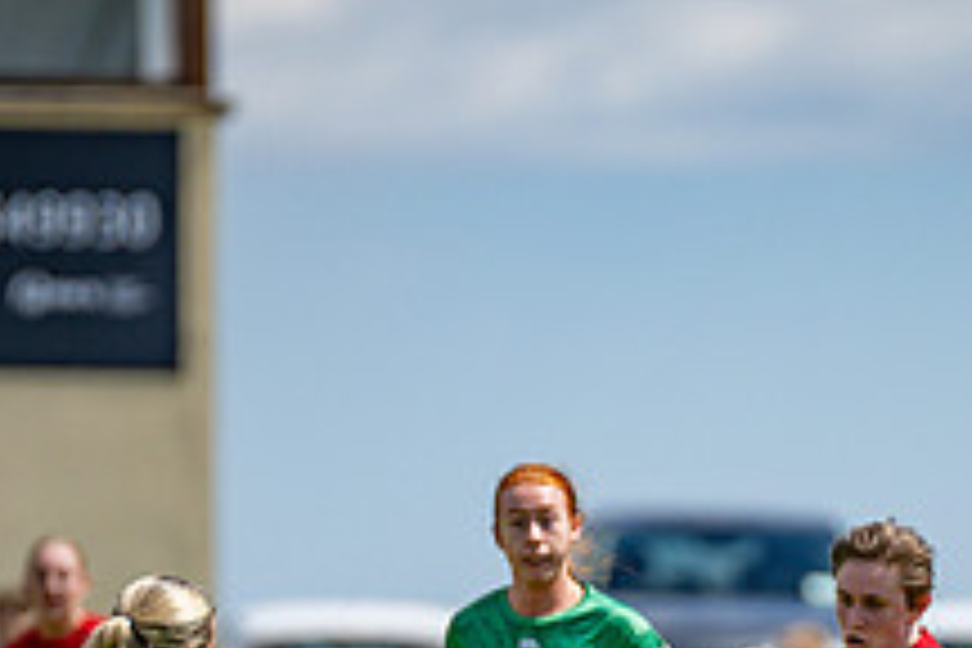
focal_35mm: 805
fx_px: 21733
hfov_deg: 2.6
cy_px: 866
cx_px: 684
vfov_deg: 1.7
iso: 200
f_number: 2.8
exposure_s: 1/6400
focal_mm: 300
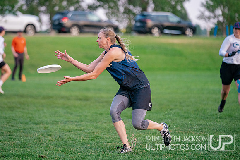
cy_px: 67
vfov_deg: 7.1
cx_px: 105
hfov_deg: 10.6
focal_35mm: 194
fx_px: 1292
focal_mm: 167
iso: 1600
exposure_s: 1/3200
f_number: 2.8
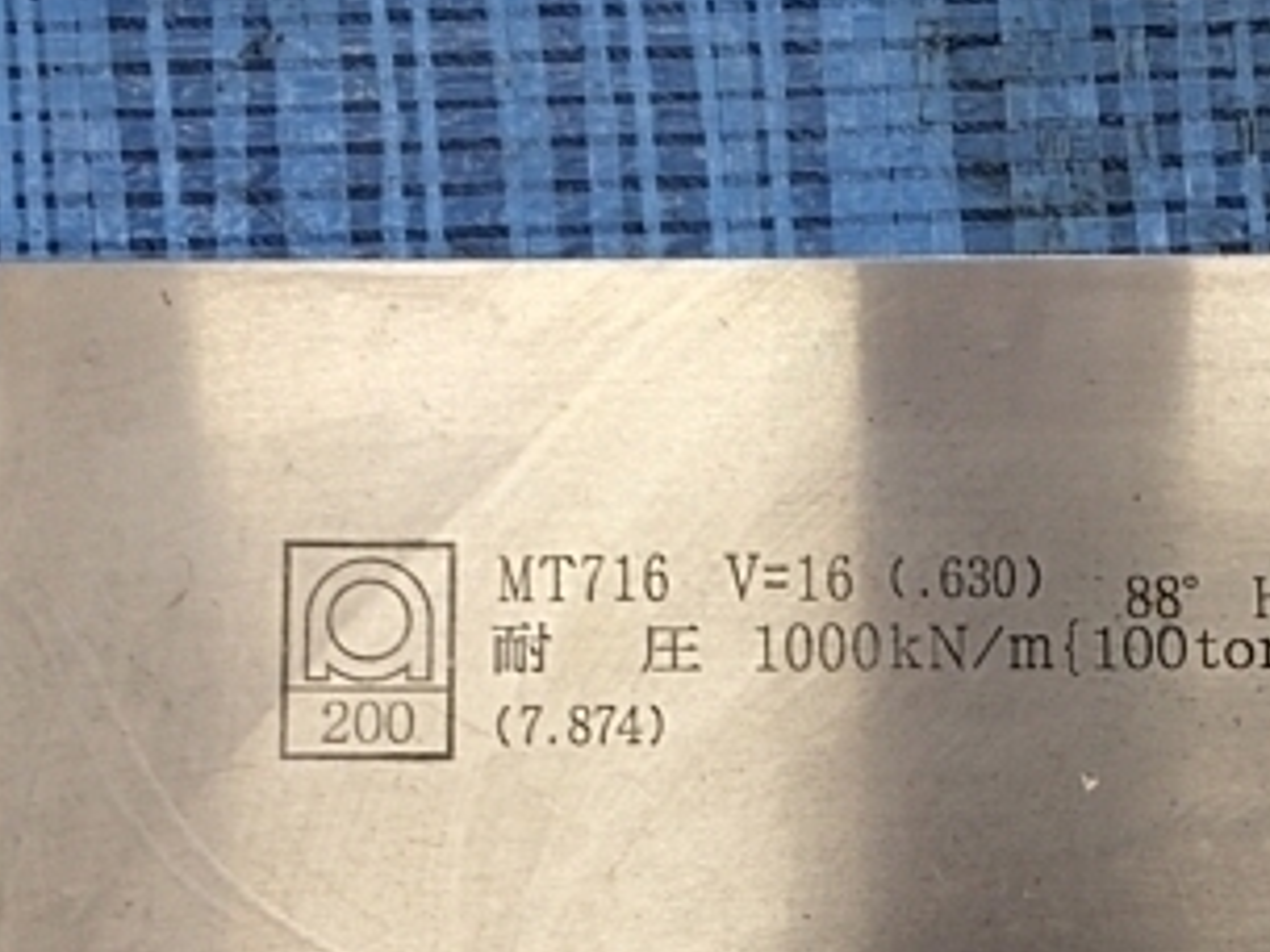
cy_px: 860
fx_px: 2238
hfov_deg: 30.9
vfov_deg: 23.4
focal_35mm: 61
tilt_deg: -85.4
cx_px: 1015
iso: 32
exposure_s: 1/40
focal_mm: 4.15
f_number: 2.2
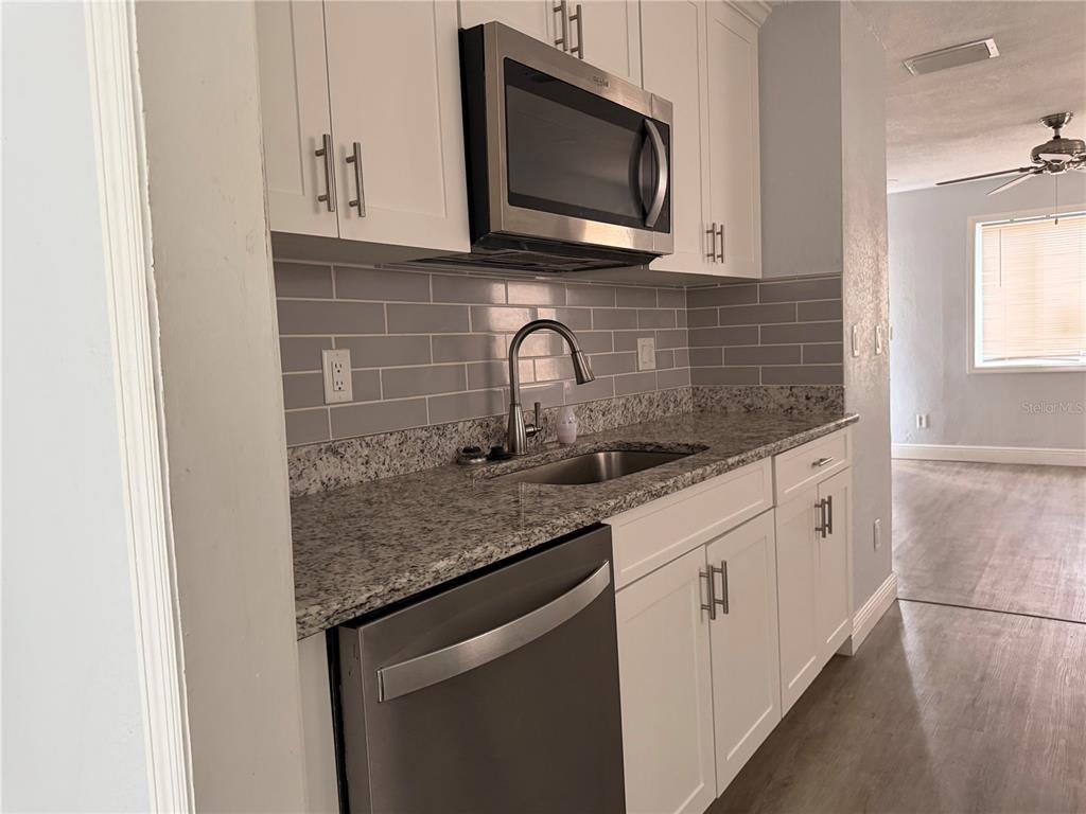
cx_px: 543
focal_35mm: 24
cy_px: 407
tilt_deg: -2.9
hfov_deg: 71.6
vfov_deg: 56.8
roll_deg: +3.1
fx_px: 753
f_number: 1.78
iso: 500
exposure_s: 1/60
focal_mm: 6.76
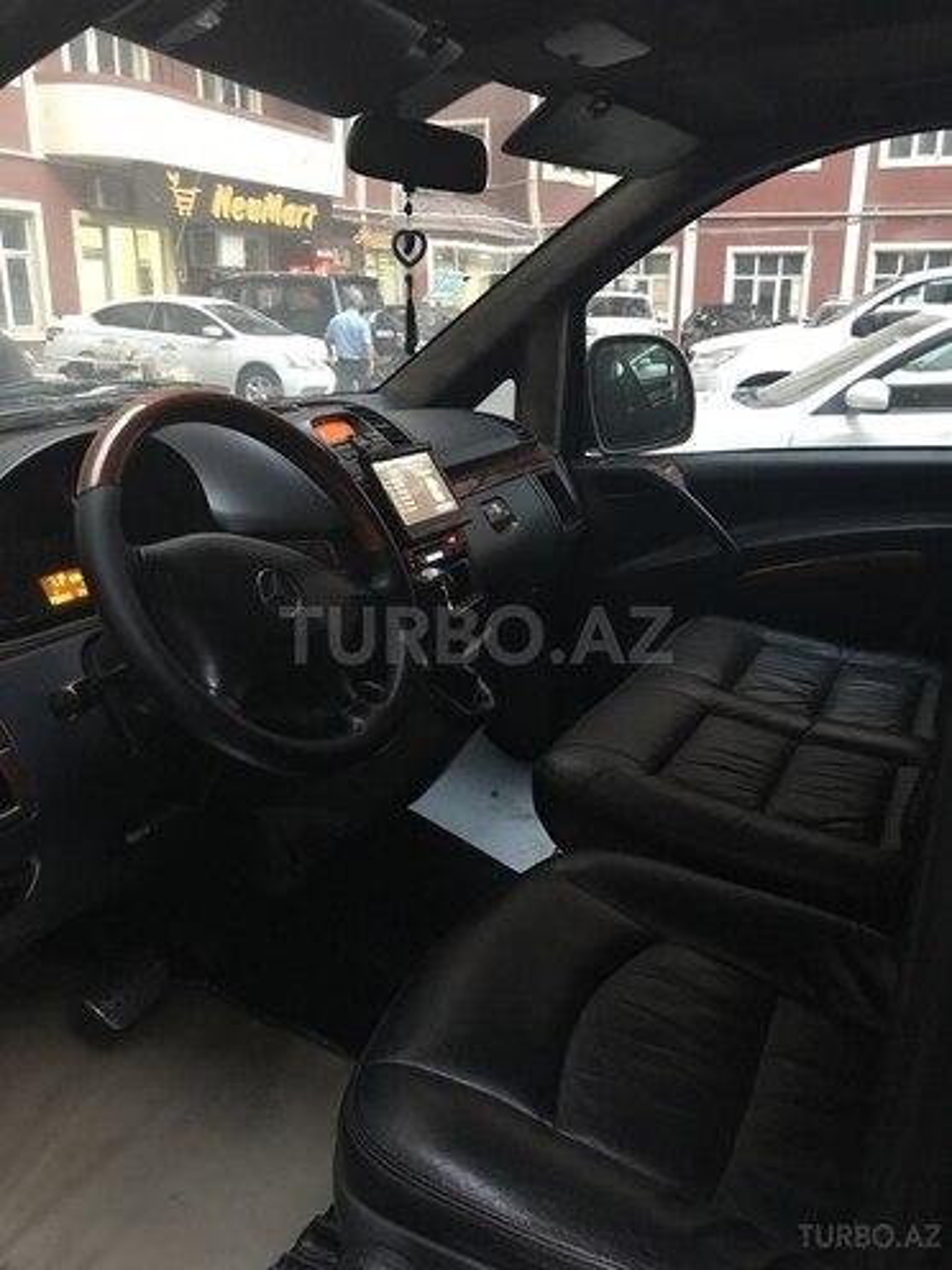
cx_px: 476
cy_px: 635
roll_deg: +0.0
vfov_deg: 63.4
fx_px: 1027
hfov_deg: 49.7
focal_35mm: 28
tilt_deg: -16.7
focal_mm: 3.99
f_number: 1.8
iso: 100
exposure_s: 1/6
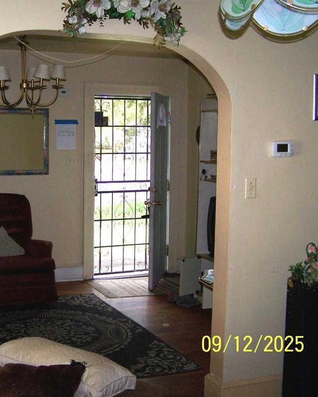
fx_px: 588
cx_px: 72
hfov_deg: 29.7
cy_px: 198
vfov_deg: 37.3
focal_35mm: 50
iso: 80
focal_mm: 6.3
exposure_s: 1/60
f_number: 2.8
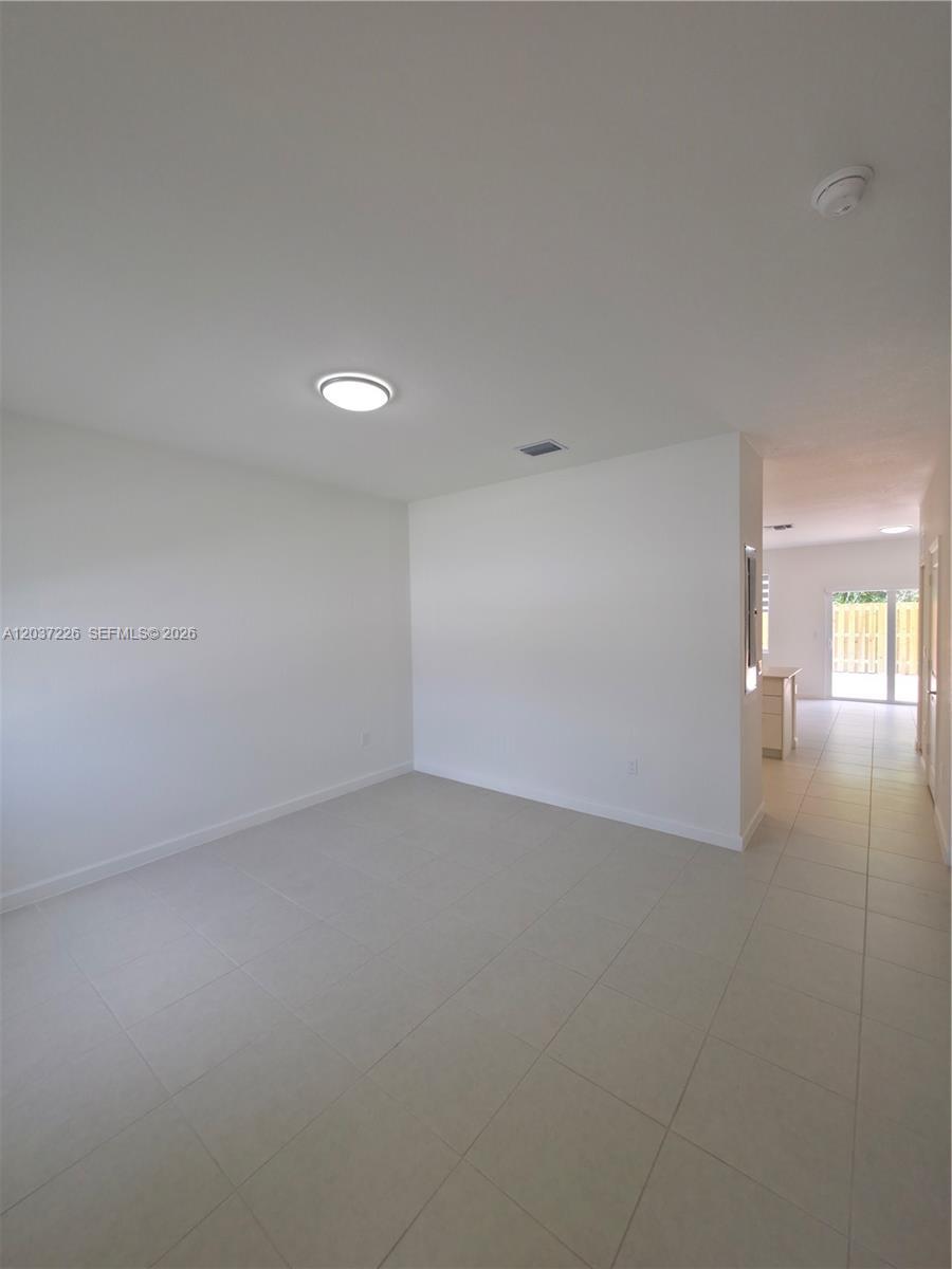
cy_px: 634
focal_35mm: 13
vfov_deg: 106.2
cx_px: 476
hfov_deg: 89.9
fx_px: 477
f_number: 1.9
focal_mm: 2.2
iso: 50
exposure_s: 1/120
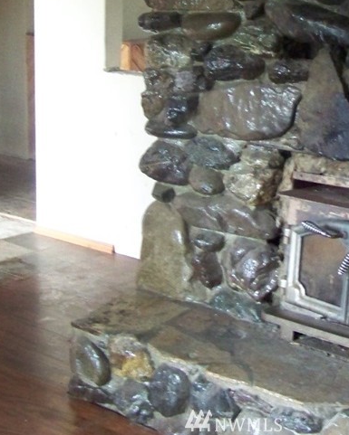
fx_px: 1020
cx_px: 236
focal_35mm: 79
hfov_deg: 19.4
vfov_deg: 23.9
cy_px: 108
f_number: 2.8
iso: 400
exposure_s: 1/15
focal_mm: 6.3
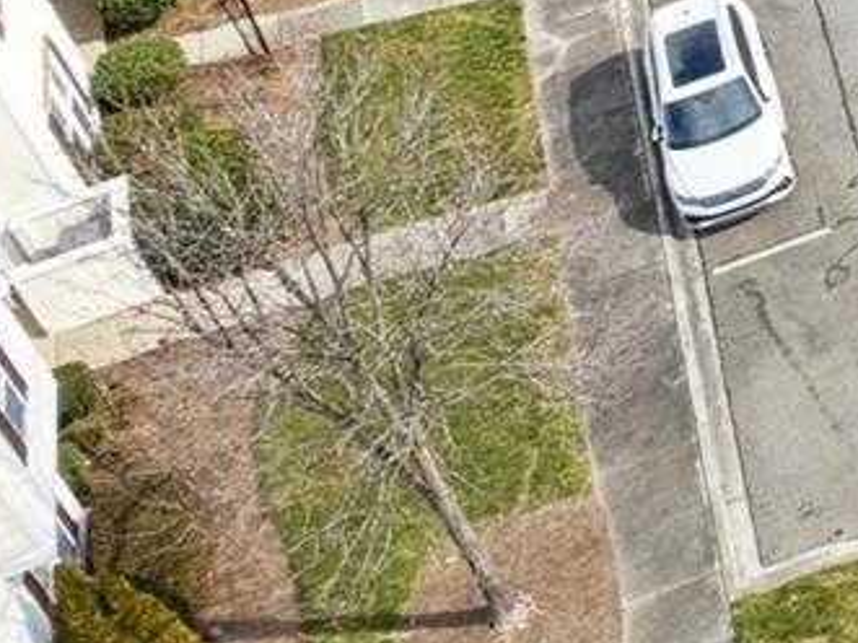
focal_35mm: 131
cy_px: -649
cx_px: 2374
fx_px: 3246
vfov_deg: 10.4
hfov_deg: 11.1
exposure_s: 1/160
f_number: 2.8
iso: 110
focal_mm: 8.4
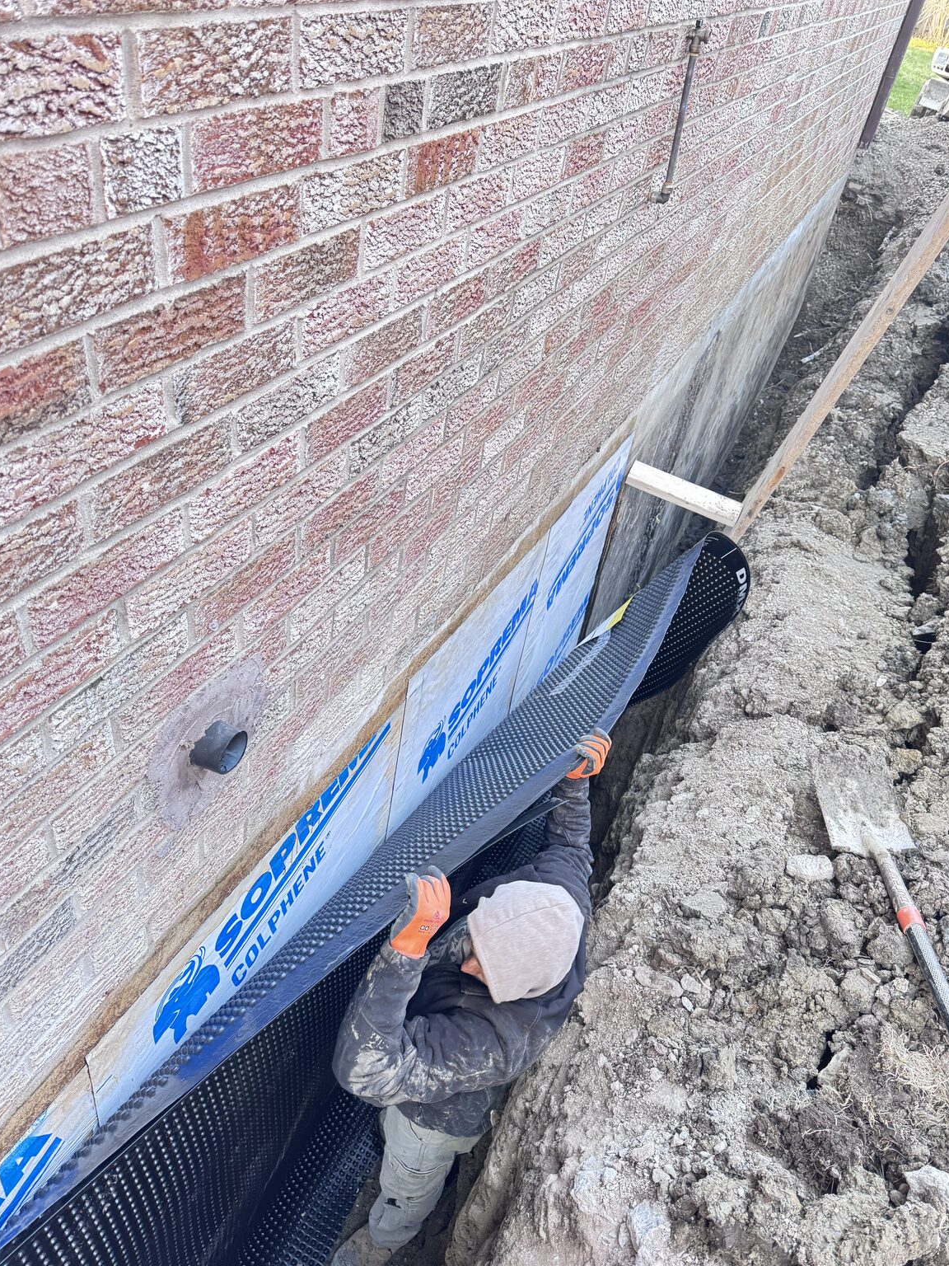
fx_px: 914
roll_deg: -10.3
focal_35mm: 25
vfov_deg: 69.4
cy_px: 646
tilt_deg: -38.6
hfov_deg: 54.9
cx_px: 478
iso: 250
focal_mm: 6.76
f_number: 1.78
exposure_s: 1/60
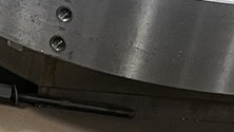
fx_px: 478
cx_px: 53
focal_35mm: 77
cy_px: -64
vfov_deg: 14.6
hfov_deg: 27.1
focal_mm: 5.1
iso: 125
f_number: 1.6
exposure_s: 1/60
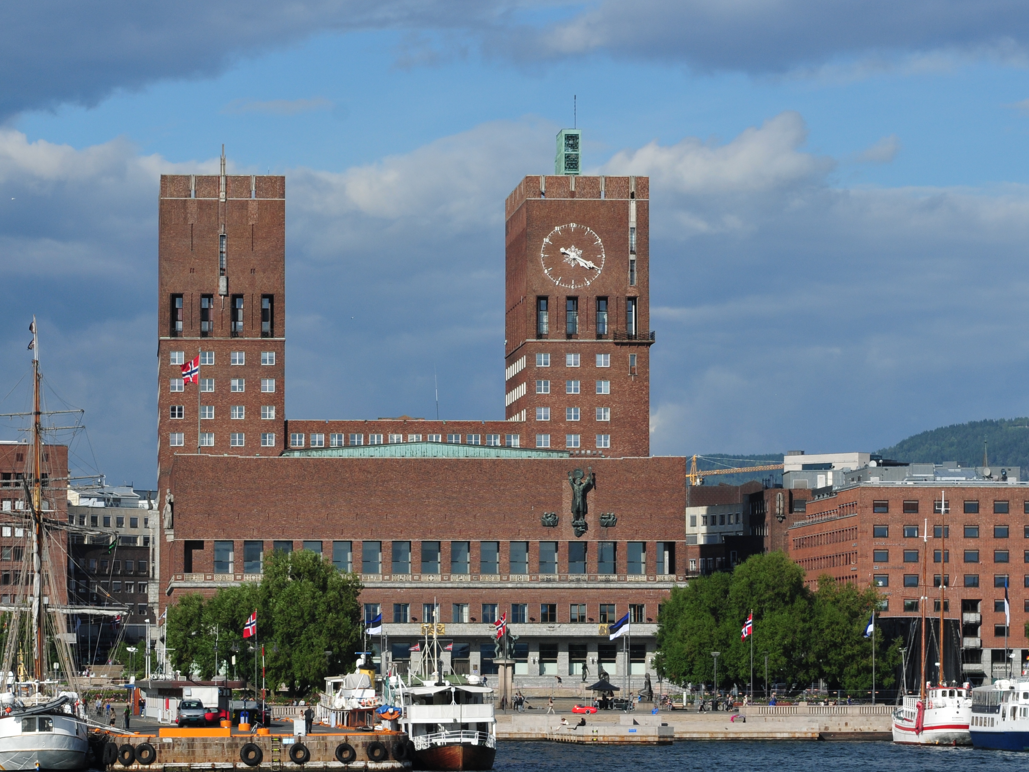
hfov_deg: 12.3
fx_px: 4785
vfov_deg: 9.2
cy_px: 416
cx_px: 453
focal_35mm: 161
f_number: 11
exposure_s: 1/400
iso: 200
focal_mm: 70
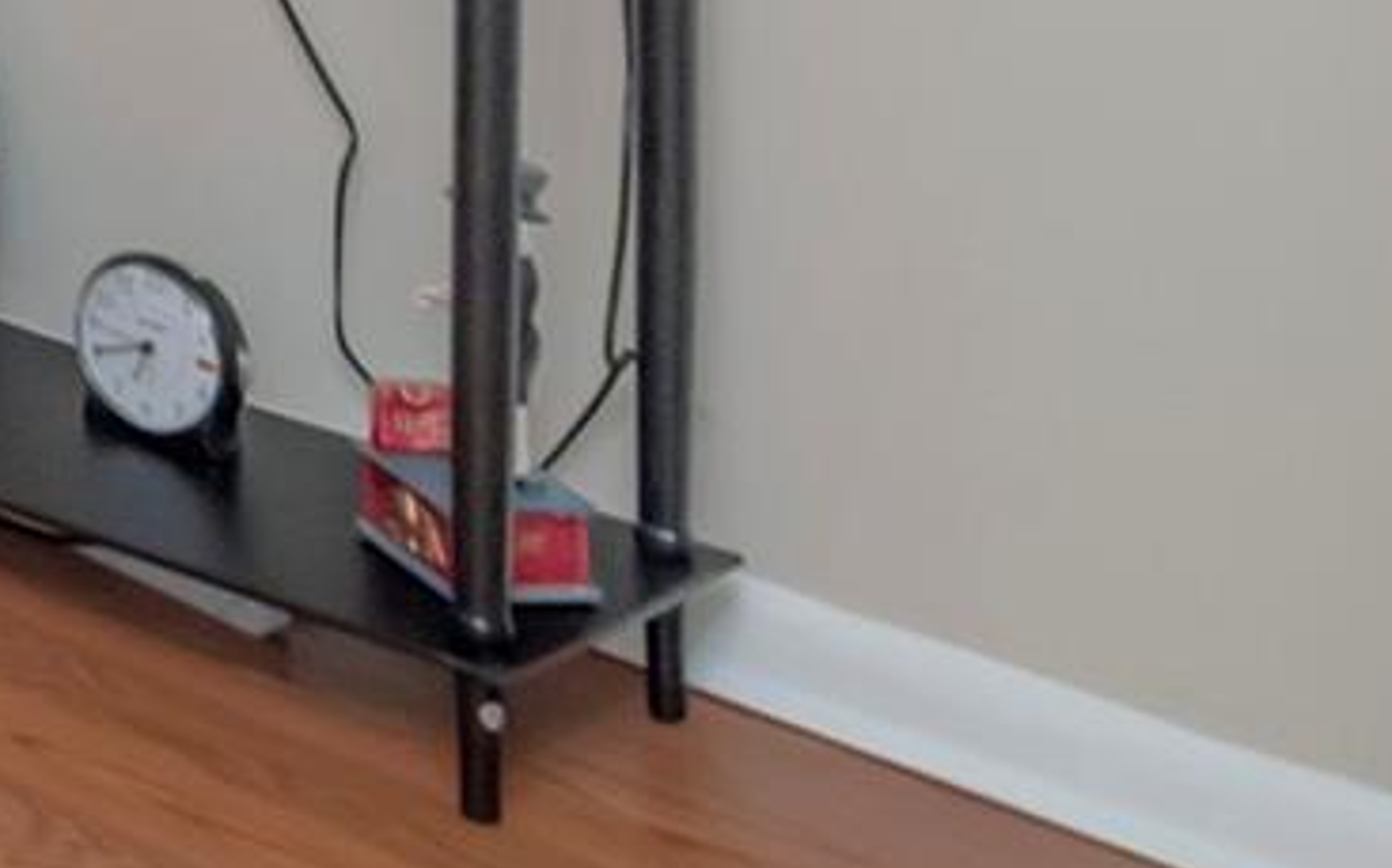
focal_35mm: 80
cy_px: -834
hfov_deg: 17.1
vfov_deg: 13.9
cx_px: -1536
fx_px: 3034
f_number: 7.1
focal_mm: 12
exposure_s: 1/200
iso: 1250
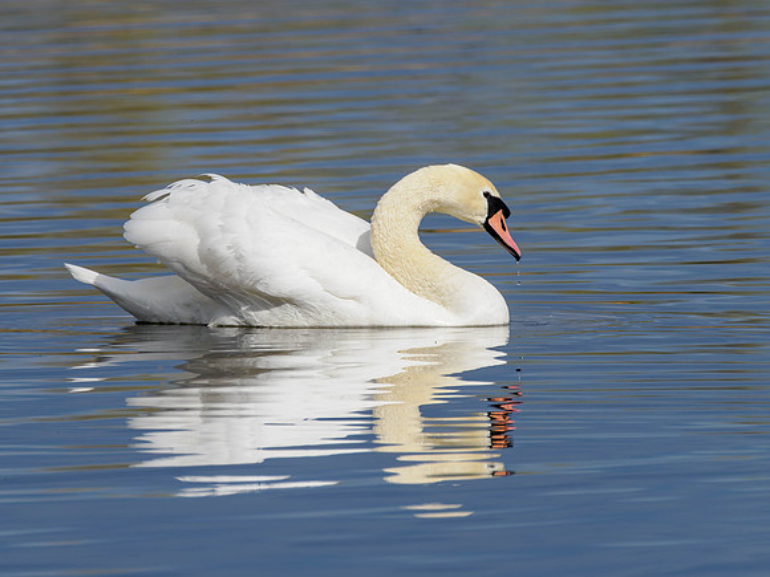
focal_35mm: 1057
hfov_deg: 1.9
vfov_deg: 1.4
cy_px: 307
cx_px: 418
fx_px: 23507
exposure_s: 1/800
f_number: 8
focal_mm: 420
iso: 200
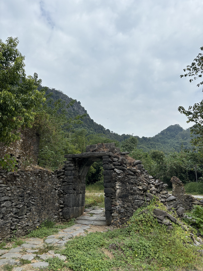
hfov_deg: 53.1
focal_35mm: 26
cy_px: 136
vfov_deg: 67.3
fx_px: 203
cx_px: 102
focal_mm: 5.96
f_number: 1.6
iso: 50
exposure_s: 1/5076
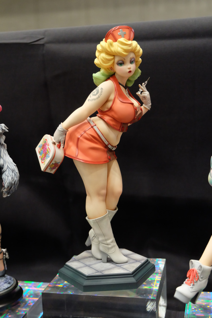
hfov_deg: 28.6
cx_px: 106
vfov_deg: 41.9
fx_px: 415
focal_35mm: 47
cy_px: 159
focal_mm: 31
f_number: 4.7
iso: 3200
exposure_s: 1/38
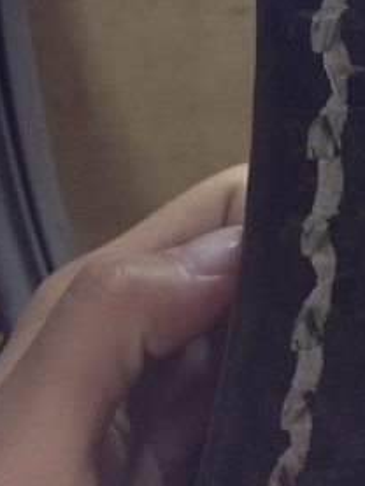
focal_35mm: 101
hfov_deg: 14.2
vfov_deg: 18.5
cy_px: -89
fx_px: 1419
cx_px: 432
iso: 125
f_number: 2.4
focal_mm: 4.28
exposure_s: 1/20
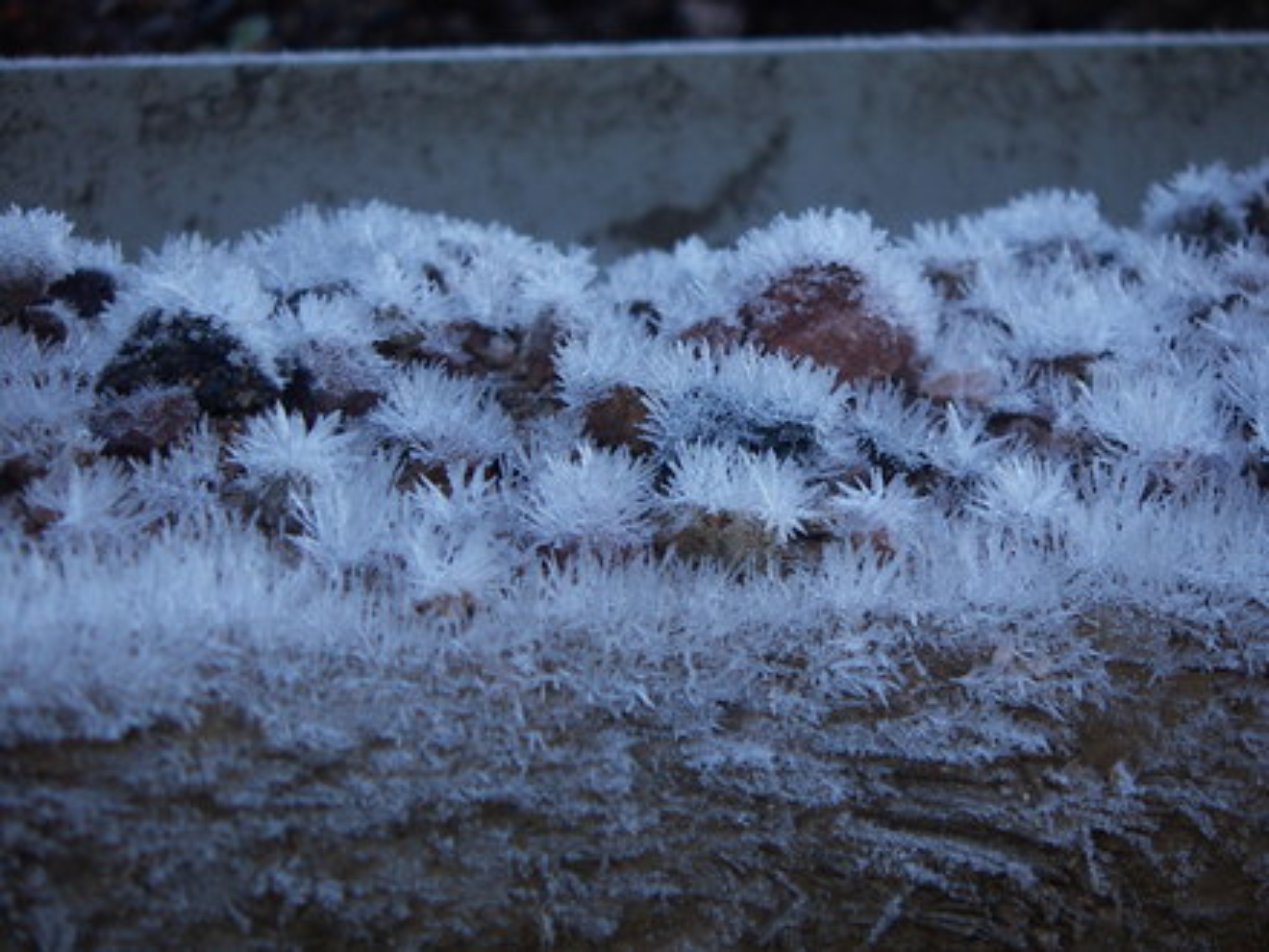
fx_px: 3959
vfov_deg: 13.7
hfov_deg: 18.2
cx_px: 634
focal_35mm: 108
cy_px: 476
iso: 50
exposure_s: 1/100
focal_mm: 14.1
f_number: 3.7
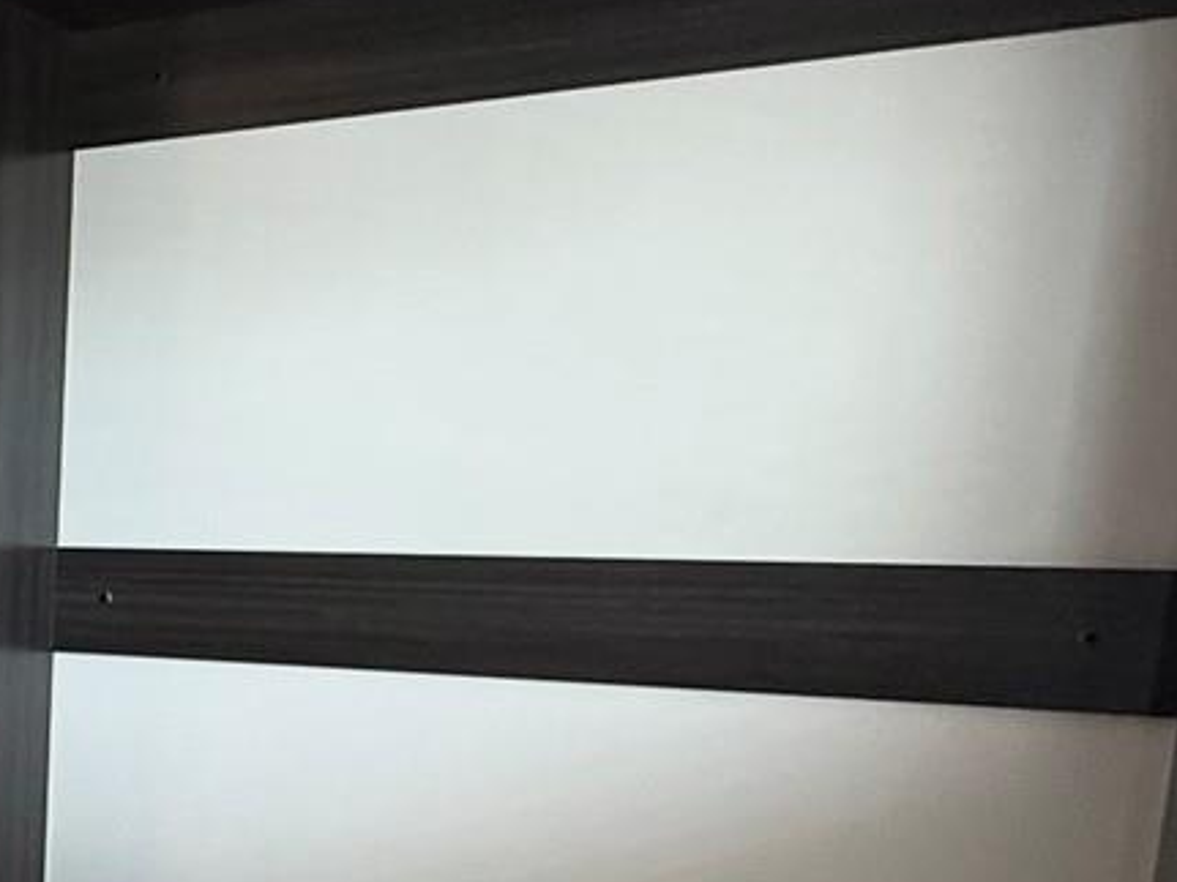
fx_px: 1768
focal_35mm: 52
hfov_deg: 29.7
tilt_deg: -10.2
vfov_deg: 26.9
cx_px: -347
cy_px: 816
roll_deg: -0.3
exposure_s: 1/120
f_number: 2.2
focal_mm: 2.22
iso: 320
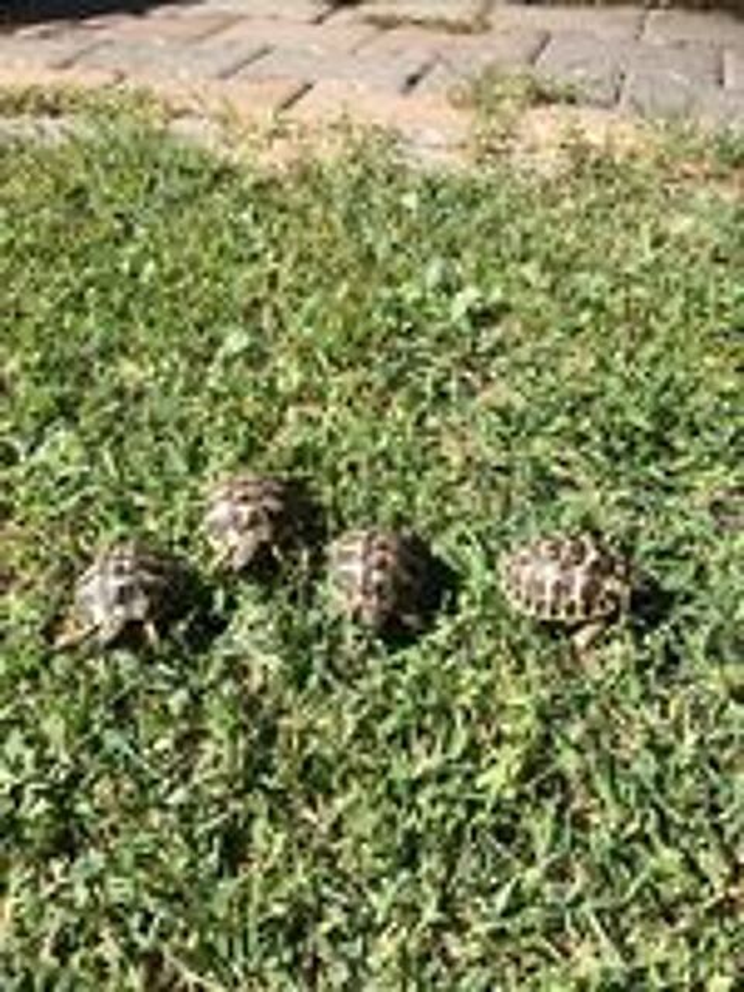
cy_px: 496
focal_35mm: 29
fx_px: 831
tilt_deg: -45.1
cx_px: 372
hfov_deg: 48.2
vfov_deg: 61.7
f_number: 2.2
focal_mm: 4.15
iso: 32
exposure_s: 1/1244
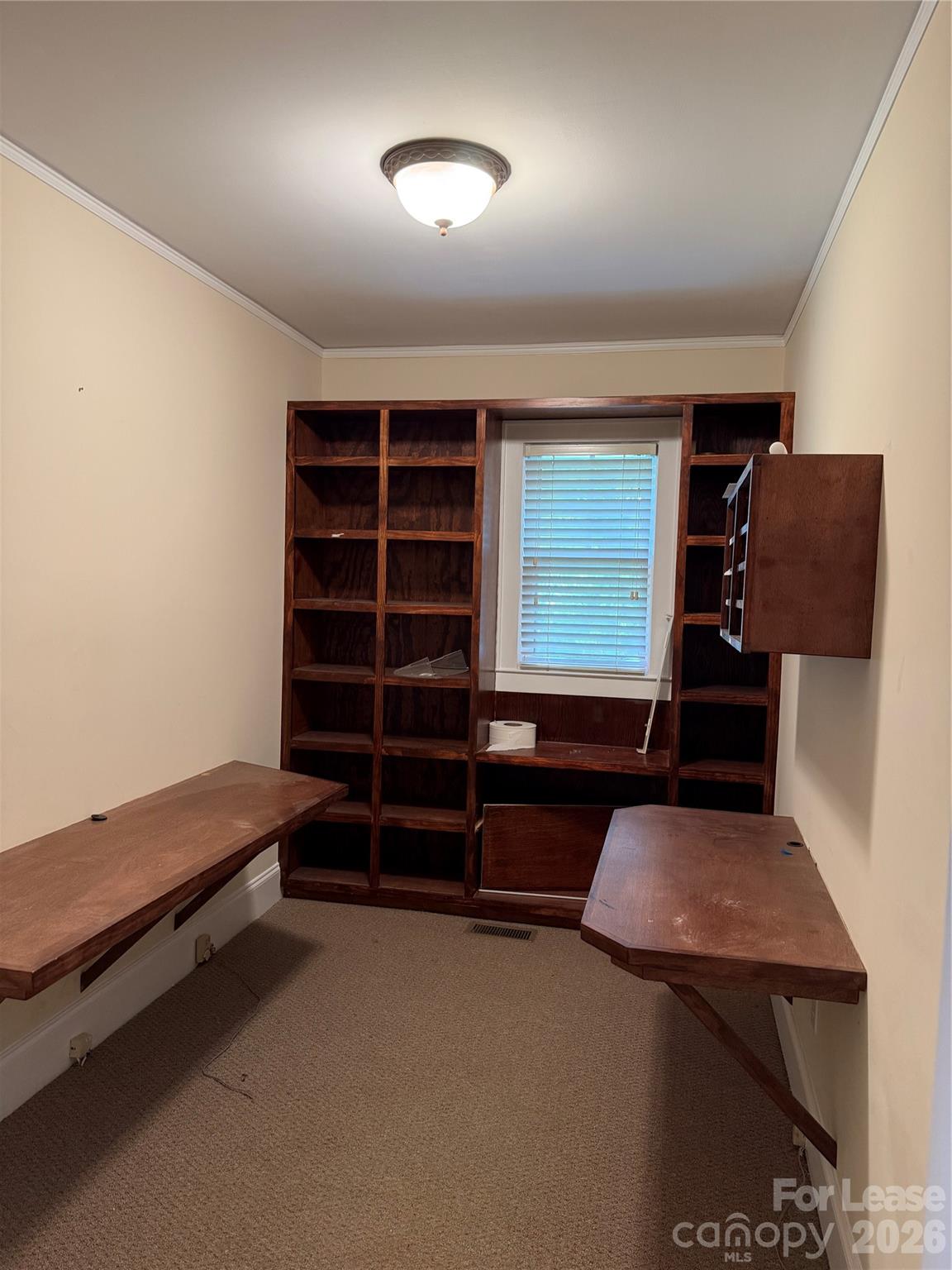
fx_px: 880
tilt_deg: -4.2
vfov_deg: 71.6
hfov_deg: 56.8
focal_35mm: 24
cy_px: 635
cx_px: 476
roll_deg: -2.2
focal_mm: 6.76
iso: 320
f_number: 1.78
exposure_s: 1/60
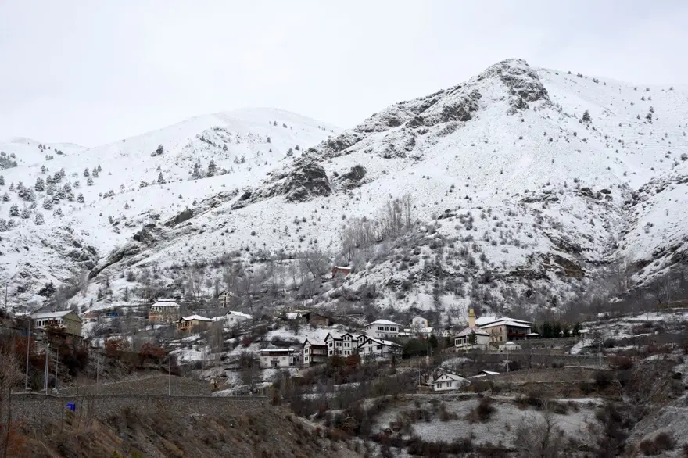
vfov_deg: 16.2
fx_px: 1605
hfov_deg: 24.2
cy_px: 229
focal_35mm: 84
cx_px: 344
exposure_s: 1/1000
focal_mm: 56
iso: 640
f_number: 8
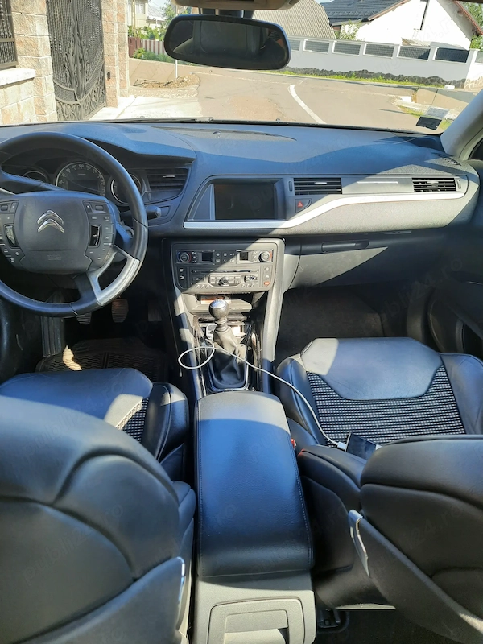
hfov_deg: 56.8
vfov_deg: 71.6
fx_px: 446
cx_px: 242
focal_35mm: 24
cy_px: 322
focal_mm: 5.23
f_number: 1.8
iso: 40
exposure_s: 1/100
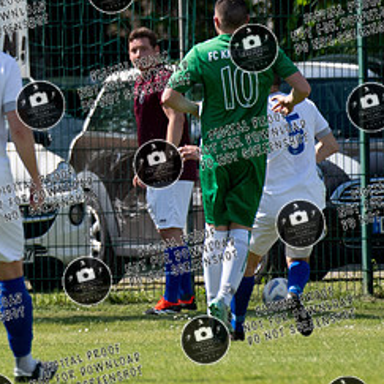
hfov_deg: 1.2
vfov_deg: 1.2
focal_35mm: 1429
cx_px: -16
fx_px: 17935
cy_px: 66
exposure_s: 1/1600
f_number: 5.6
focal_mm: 390
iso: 450
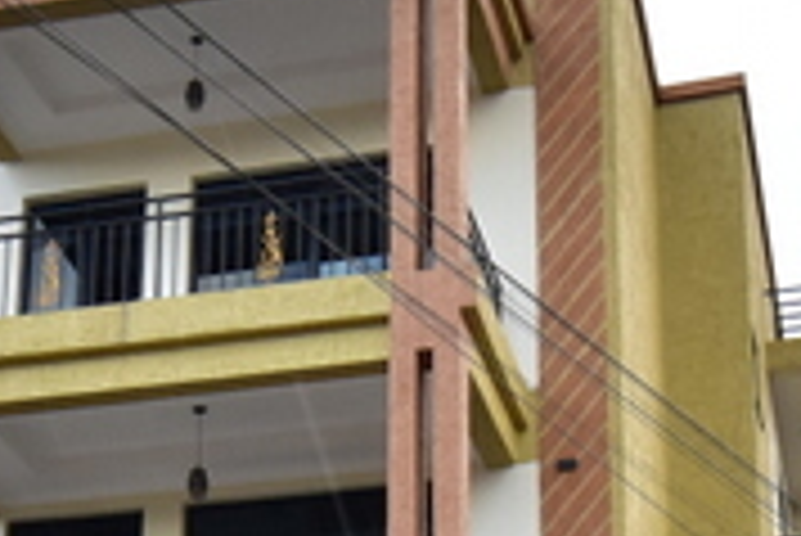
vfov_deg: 13.8
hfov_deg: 21.6
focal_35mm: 94
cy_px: 757
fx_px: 2103
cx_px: 374
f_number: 8
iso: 800
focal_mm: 13
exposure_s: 1/125
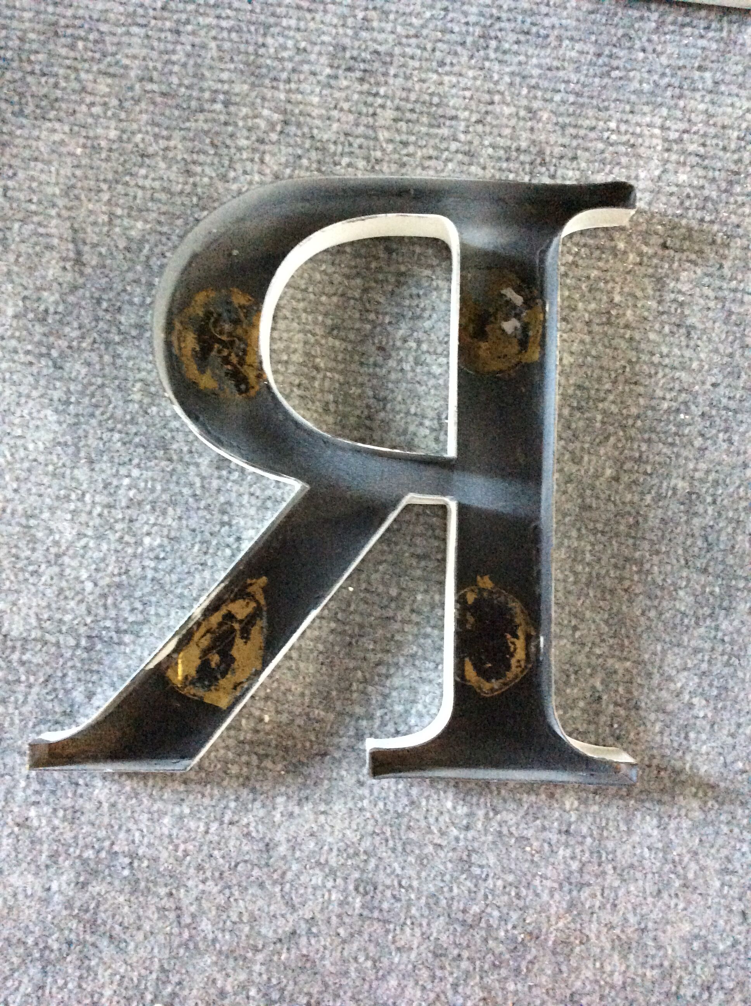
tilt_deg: -86.6
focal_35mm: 32
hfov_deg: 44.1
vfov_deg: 56.9
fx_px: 928
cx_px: 376
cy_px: 503
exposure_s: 1/17
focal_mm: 3.3
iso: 500
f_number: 2.4
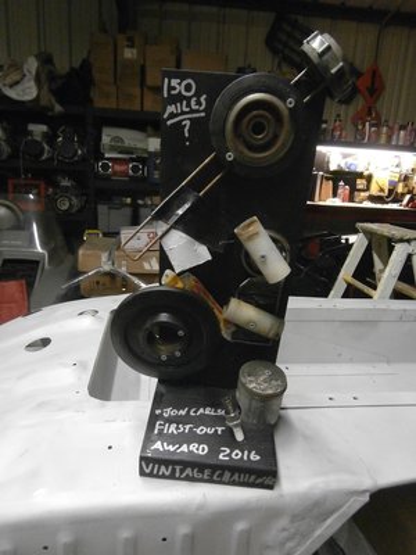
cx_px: 208
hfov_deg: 56.8
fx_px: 385
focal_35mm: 24
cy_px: 278
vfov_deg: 71.6
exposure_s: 1/13
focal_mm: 4.2
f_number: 3
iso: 800
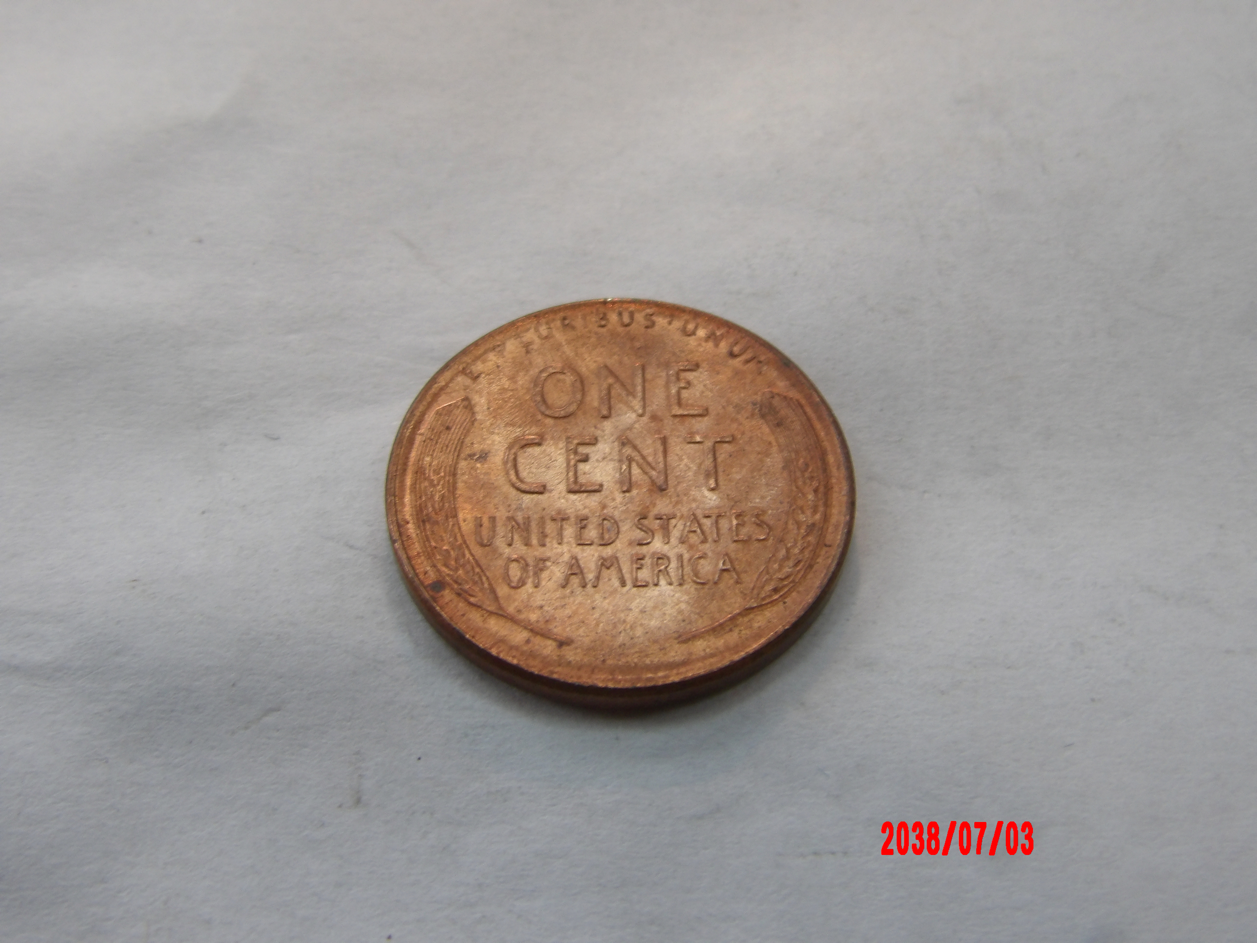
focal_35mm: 51
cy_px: 472
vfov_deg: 28.6
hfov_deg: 37.5
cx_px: 628
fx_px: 1852
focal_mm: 9.2
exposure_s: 1/30
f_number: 5.3
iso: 192
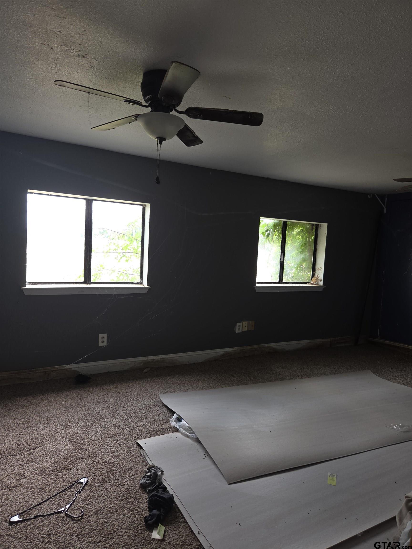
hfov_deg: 58.9
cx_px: 206
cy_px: 274
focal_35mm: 23
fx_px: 365
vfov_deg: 73.9
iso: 40
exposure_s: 1/60
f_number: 1.8
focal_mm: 5.4
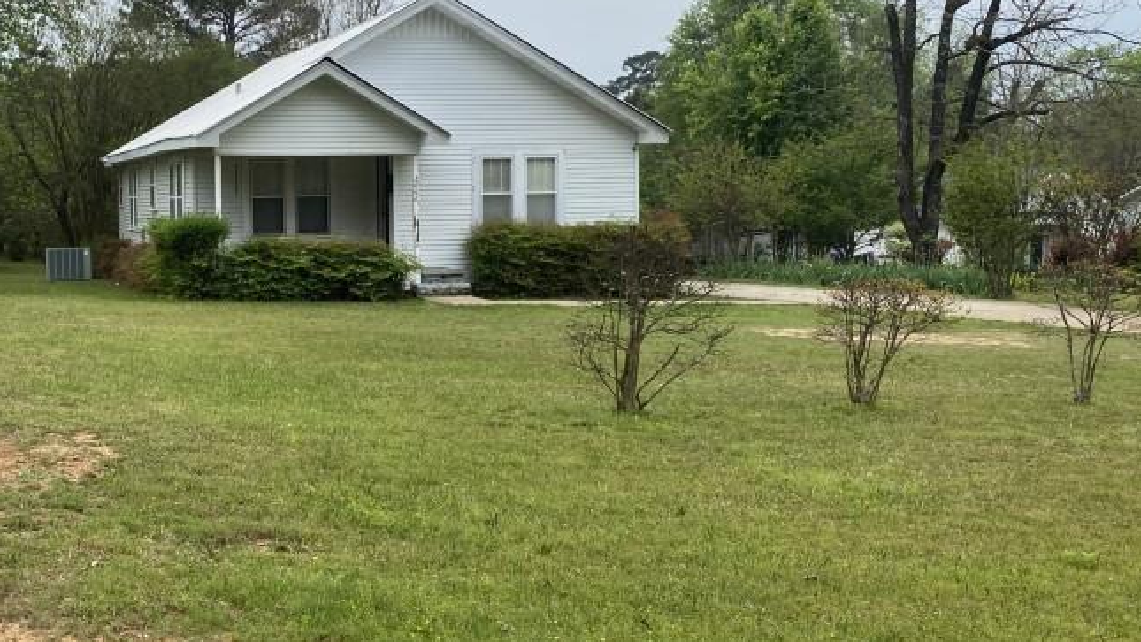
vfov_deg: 26.5
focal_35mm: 45
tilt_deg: -4.6
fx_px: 1362
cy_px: 269
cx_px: 302
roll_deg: +0.3
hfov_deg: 44.2
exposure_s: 1/2183
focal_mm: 4.25
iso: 32
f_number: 1.8
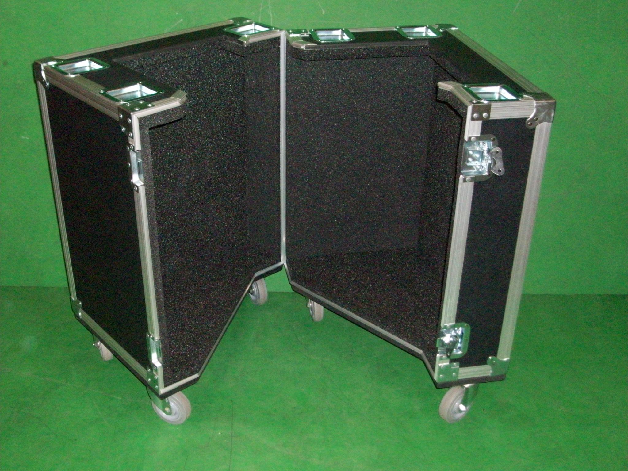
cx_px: 314
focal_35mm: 42
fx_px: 762
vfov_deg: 34.3
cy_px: 236
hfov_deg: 44.8
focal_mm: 7.1
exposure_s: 1/65.1
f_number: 3.2
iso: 320
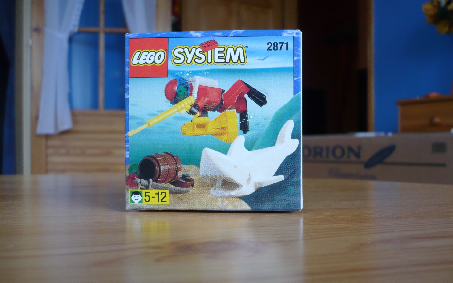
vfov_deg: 33.6
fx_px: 469
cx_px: 222
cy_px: 151
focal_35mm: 38
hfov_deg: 51.5
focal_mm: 5.8
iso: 100
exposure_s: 1/25
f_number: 2.8
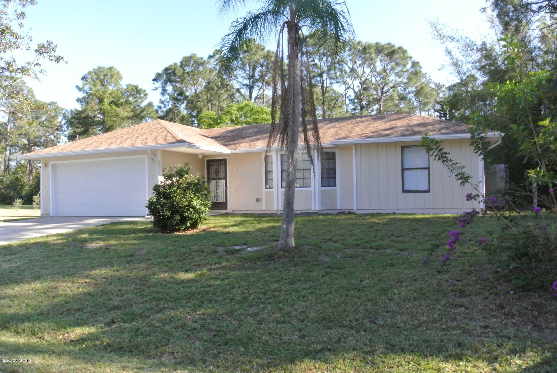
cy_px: 186
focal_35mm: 29
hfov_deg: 63.6
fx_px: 449
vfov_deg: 45.1
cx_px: 278
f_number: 3.5
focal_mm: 11
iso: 800
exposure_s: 1/80
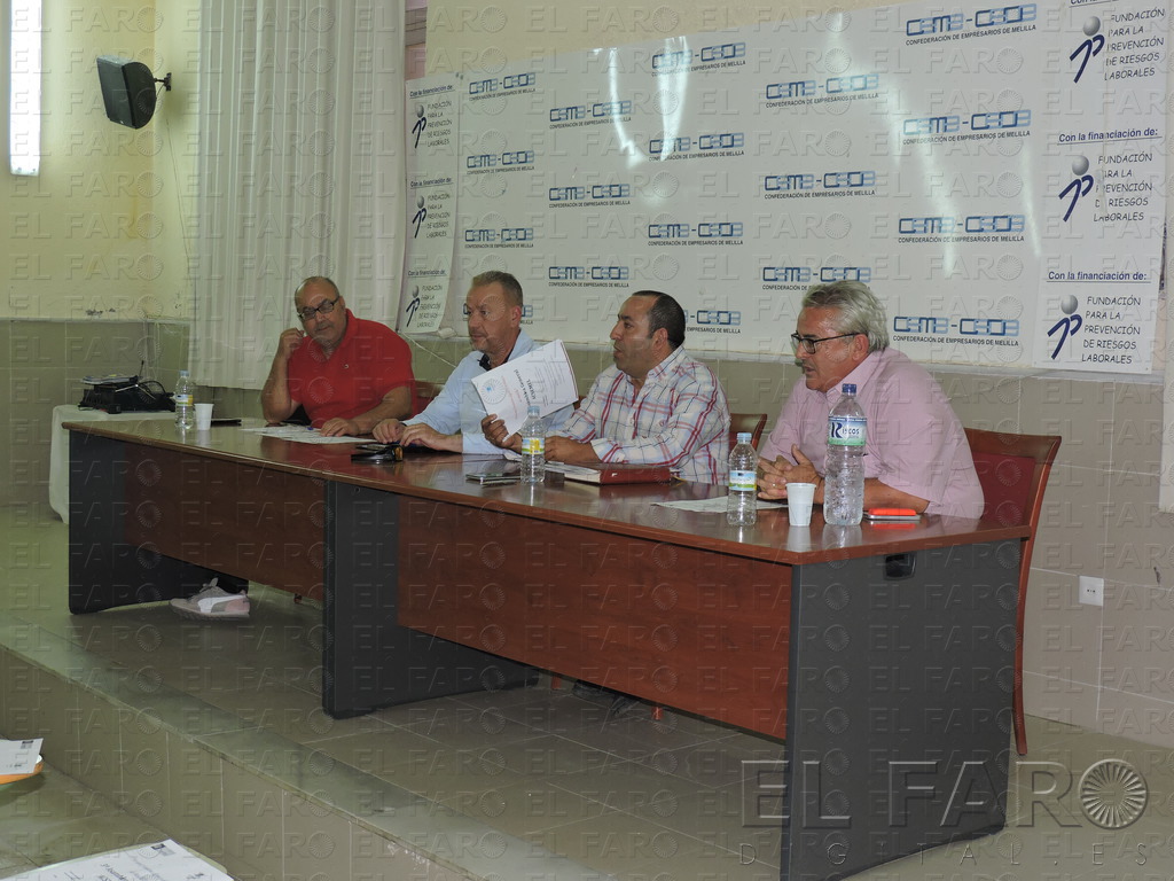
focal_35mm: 47
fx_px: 1594
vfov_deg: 30.9
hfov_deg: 40.4
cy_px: 440
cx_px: 587
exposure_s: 1/30
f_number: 3.5
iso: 200
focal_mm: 8.4
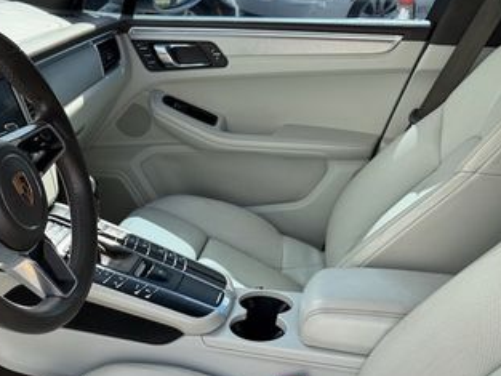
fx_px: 709
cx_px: 78
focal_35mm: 49
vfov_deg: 28.8
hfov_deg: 37.1
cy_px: 322
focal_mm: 6.76
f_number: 1.78
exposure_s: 1/1271
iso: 100
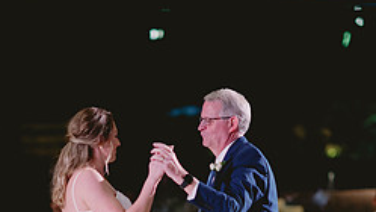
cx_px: 155
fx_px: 1605
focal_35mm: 161
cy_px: 283
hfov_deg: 13.4
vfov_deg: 7.4
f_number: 2
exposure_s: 1/160
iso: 1250
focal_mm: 85
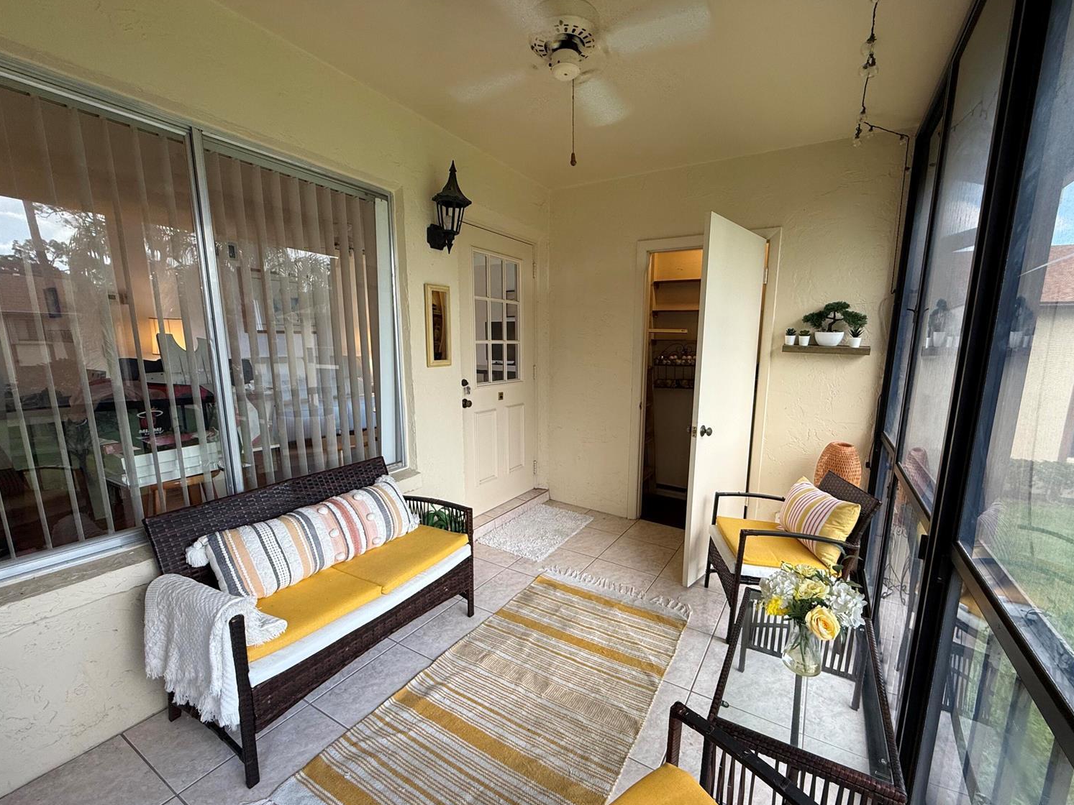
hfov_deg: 98.0
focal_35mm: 15
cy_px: 426
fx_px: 465
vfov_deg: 81.7
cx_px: 572
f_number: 2.2
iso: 100
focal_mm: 2.22
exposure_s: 1/99
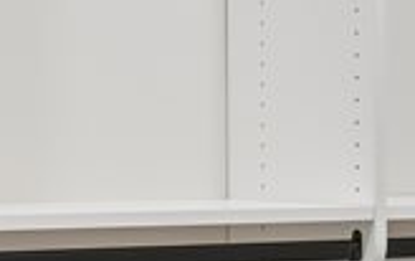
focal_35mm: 127
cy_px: 143
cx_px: -127
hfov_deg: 15.6
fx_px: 1438
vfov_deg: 10.4
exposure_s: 1/6
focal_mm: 16
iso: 400
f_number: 10
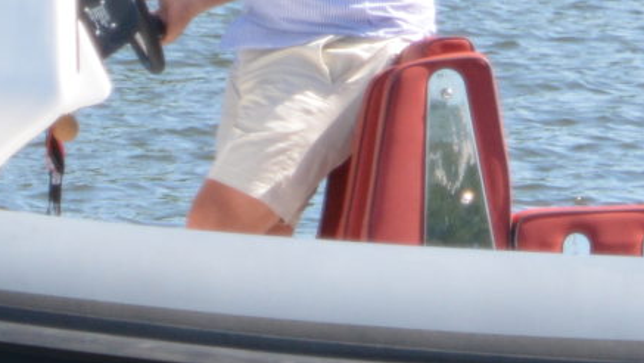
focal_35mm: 1335
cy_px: -194
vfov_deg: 0.9
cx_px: 410
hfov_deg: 1.6
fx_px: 22802
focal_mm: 145
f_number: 5.6
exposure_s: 1/1000
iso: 500
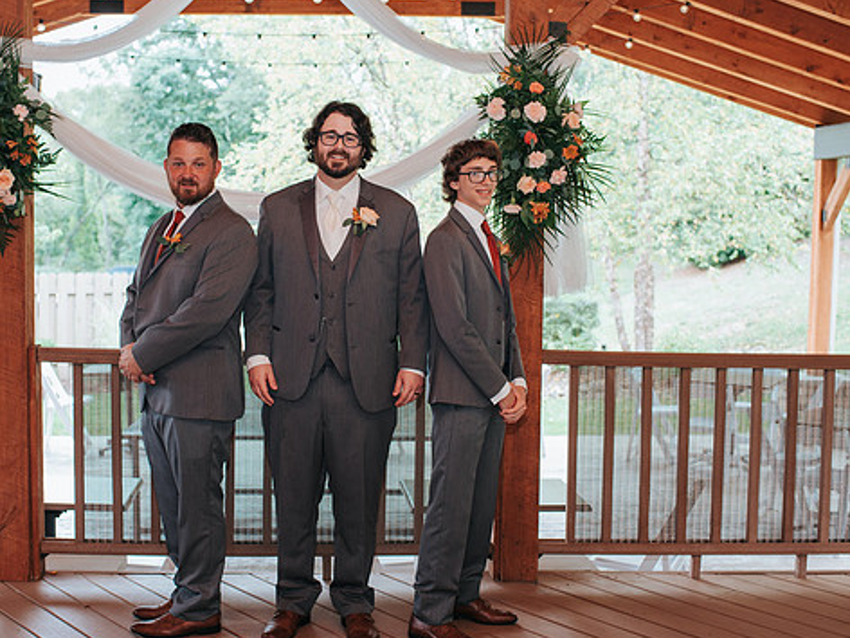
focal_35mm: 49
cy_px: 311
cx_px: 351
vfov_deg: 29.7
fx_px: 1203
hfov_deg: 38.8
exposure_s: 1/200
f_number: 3.2
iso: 360
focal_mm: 35
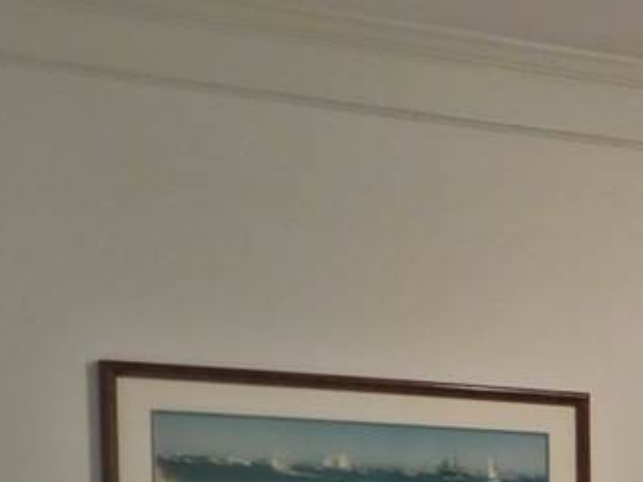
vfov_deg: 11.9
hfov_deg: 14.6
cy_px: 809
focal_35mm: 116
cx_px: 1202
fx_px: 2154
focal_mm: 5.3
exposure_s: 1/20
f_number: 3.2
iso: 400
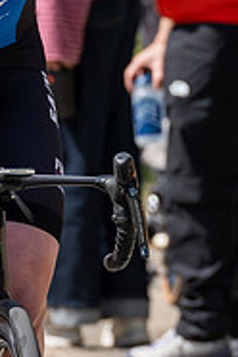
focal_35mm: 1144
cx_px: 56
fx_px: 11344
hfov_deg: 1.2
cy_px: -13
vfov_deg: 1.8
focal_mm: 200
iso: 320
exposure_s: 1/1000
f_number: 5.6
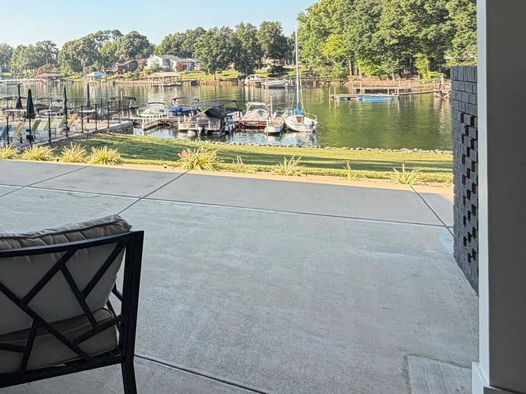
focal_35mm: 35
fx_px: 532
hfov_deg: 43.5
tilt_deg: -2.4
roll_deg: +2.0
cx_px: -22
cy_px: 87
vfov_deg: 39.3
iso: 50
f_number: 2.2
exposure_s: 1/502
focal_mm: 2.22
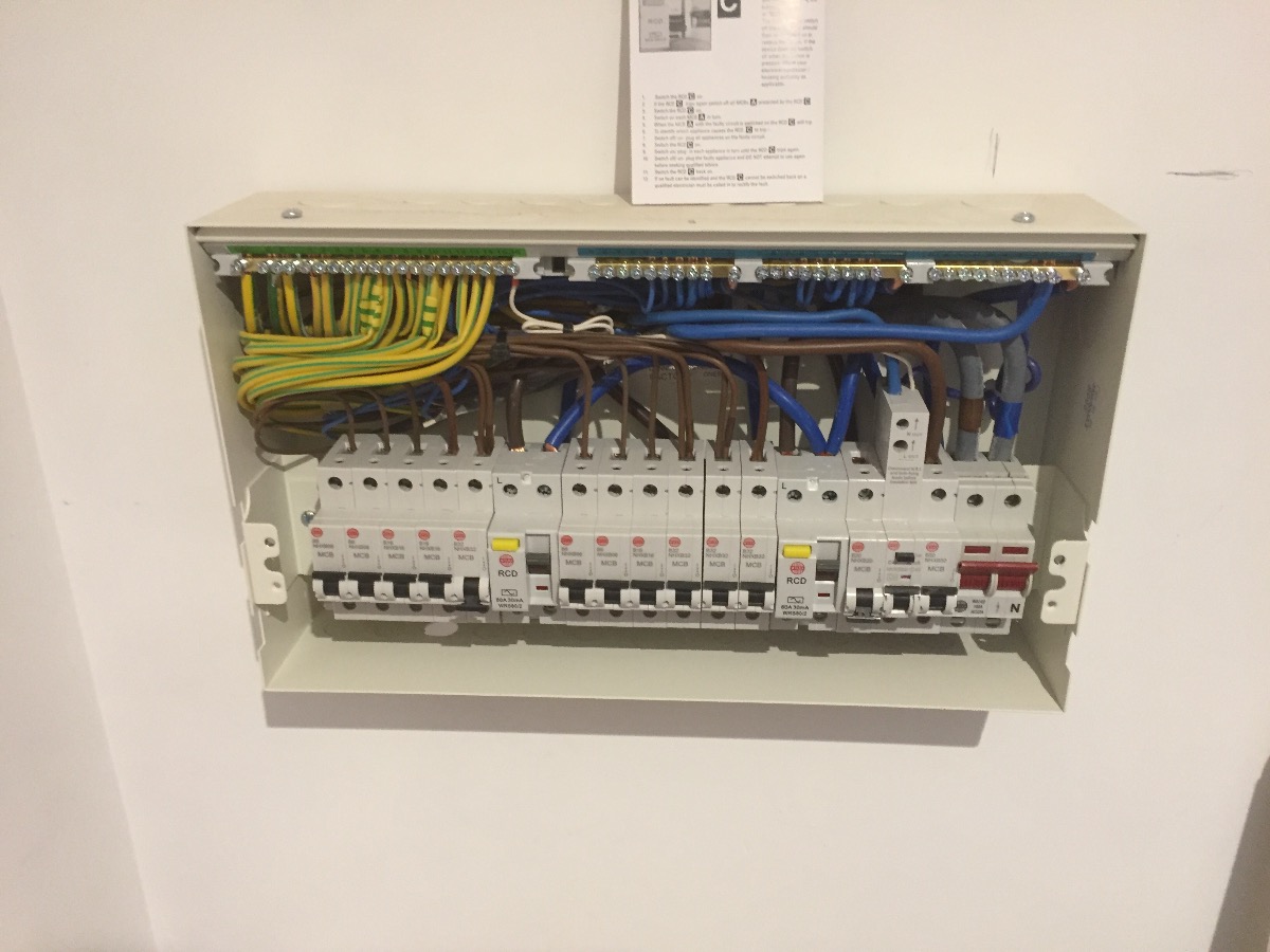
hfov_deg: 61.7
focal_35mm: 29
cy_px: 476
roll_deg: +0.1
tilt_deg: -23.7
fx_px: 1064
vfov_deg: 48.2
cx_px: 635
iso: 250
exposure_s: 1/20
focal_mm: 4.15
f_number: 2.2
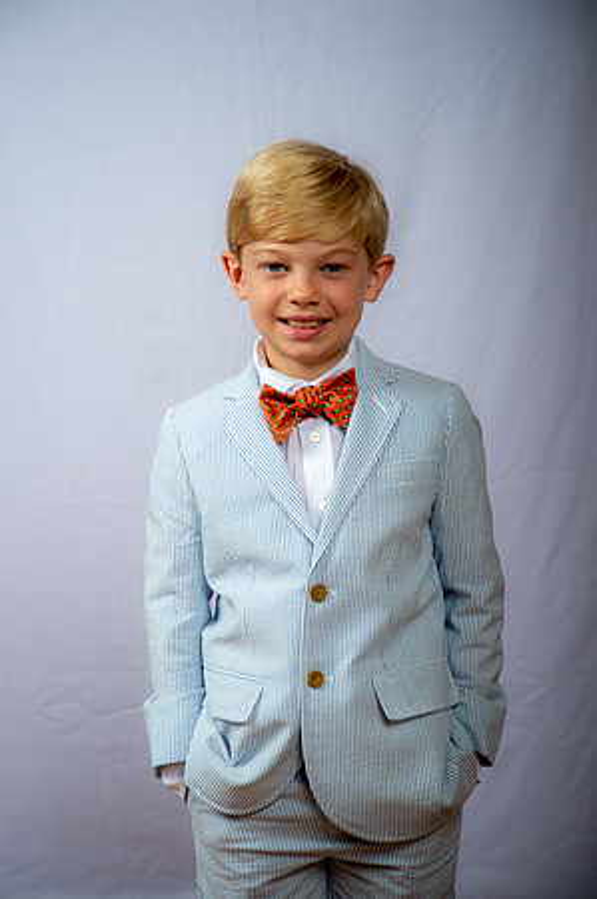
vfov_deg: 28.1
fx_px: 1795
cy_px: 450
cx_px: 298
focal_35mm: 72
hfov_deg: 18.9
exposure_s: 1/200
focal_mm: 72
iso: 250
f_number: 6.3
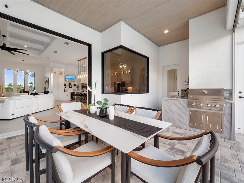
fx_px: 99
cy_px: 92
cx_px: 122
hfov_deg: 102.1
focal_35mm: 14
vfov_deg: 85.7
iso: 200
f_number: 7.1
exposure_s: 1/25
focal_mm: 7
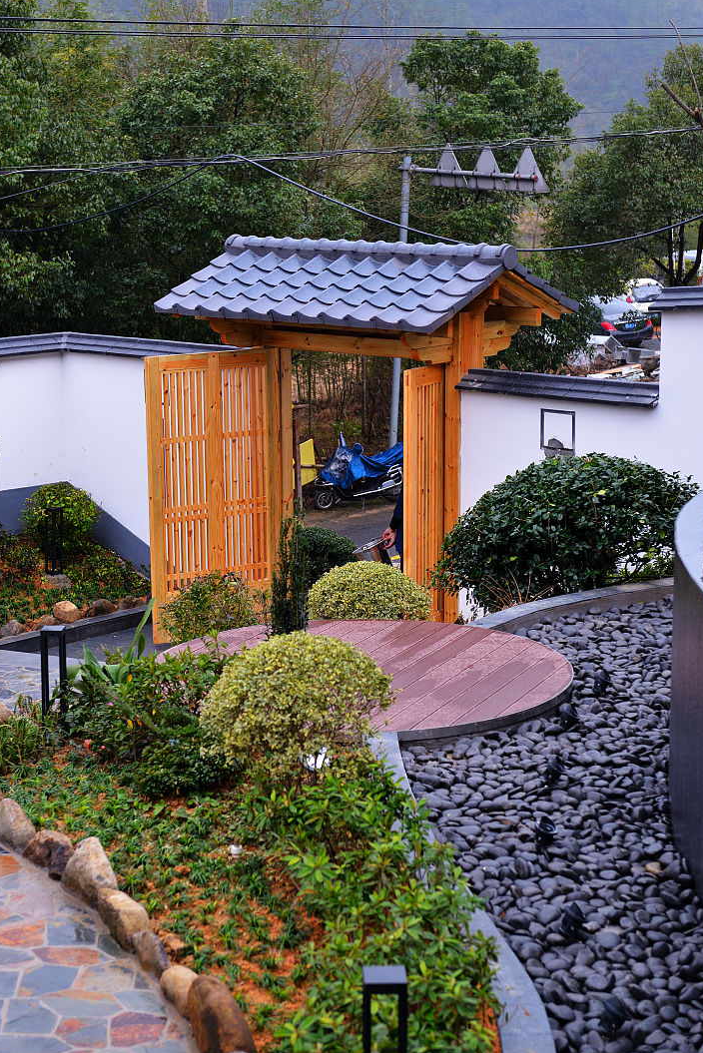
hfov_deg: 20.6
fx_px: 1932
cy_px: 577
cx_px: 314
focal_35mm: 66
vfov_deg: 30.5
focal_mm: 58
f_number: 3.5
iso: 400
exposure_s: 1/100
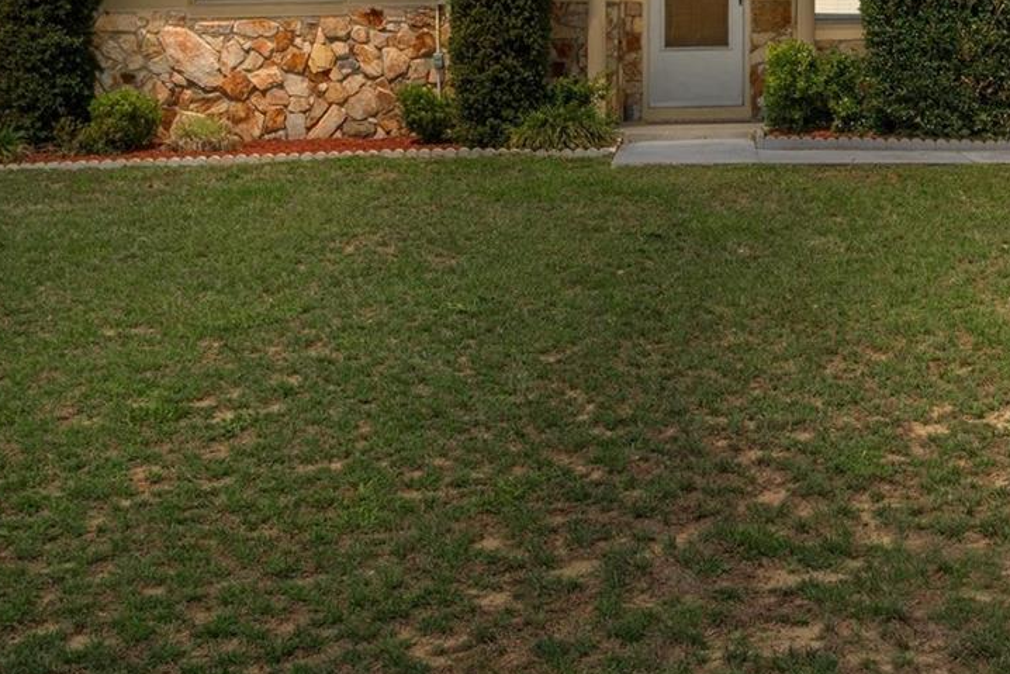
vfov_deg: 25.6
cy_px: 0
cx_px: 927
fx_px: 1406
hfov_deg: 36.8
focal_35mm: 50
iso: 250
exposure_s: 1/500
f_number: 8
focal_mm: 15
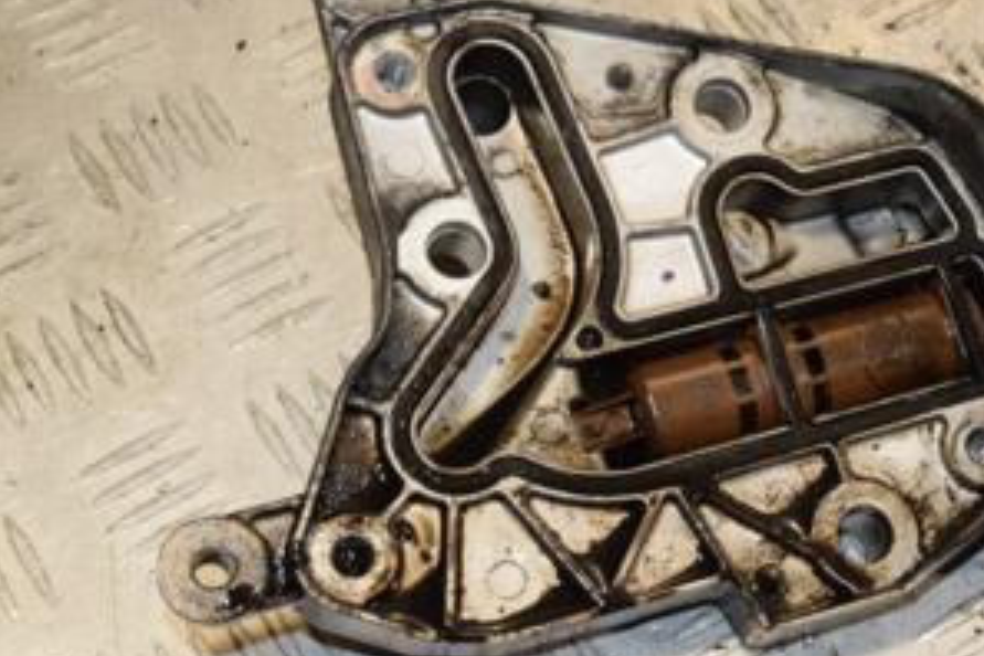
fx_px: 2815
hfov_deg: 19.5
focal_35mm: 103
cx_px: 878
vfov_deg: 13.3
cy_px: 278
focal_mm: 34
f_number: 7.1
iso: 800
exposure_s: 1/200
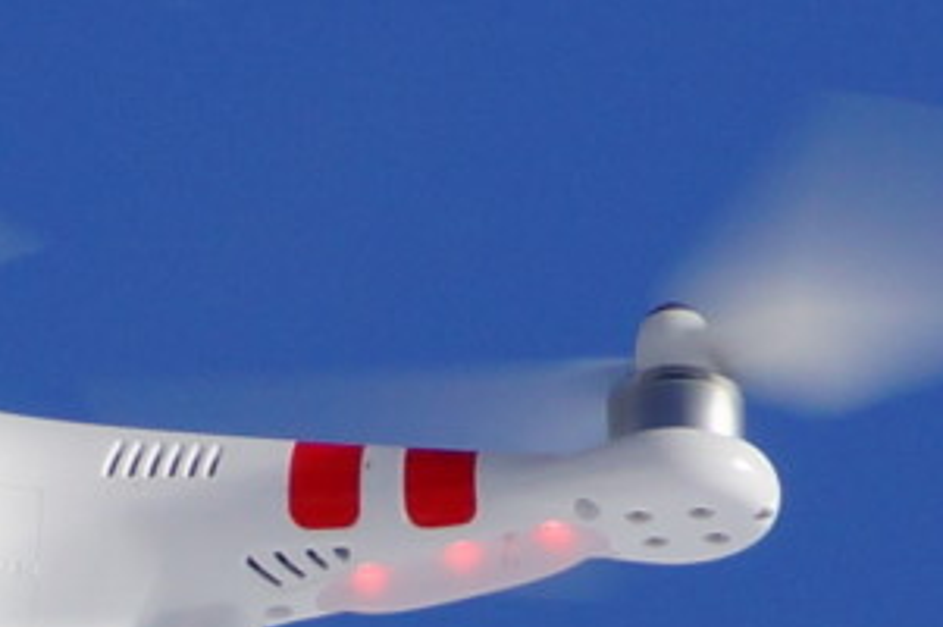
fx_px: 36527
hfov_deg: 1.5
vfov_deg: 1.0
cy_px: 640
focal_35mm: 1396
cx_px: -207
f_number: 10
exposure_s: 1/500
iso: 100
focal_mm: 250
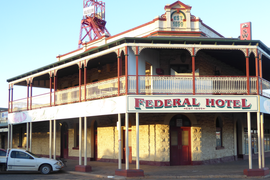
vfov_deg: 28.5
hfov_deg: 41.8
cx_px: 153
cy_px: 117
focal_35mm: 47
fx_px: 352
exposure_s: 1/80
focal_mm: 6.7
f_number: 3.7
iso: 80
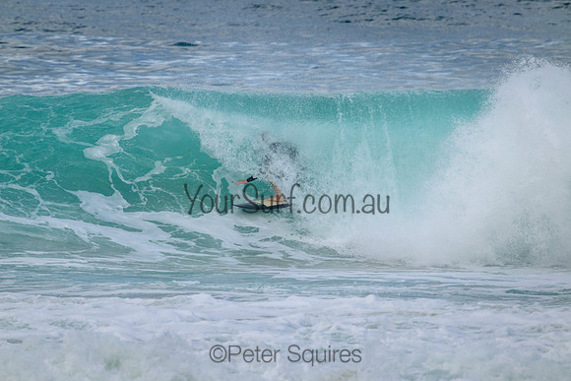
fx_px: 12691
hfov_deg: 2.6
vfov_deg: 1.7
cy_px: 190
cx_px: 286
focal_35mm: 800
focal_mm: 800
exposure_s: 1/2000
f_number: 11
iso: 900
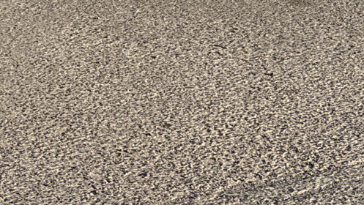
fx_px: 1101
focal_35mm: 114
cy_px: -343
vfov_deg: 9.2
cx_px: 171
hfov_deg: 18.8
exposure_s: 1/2242
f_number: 1.6
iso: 50
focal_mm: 5.96
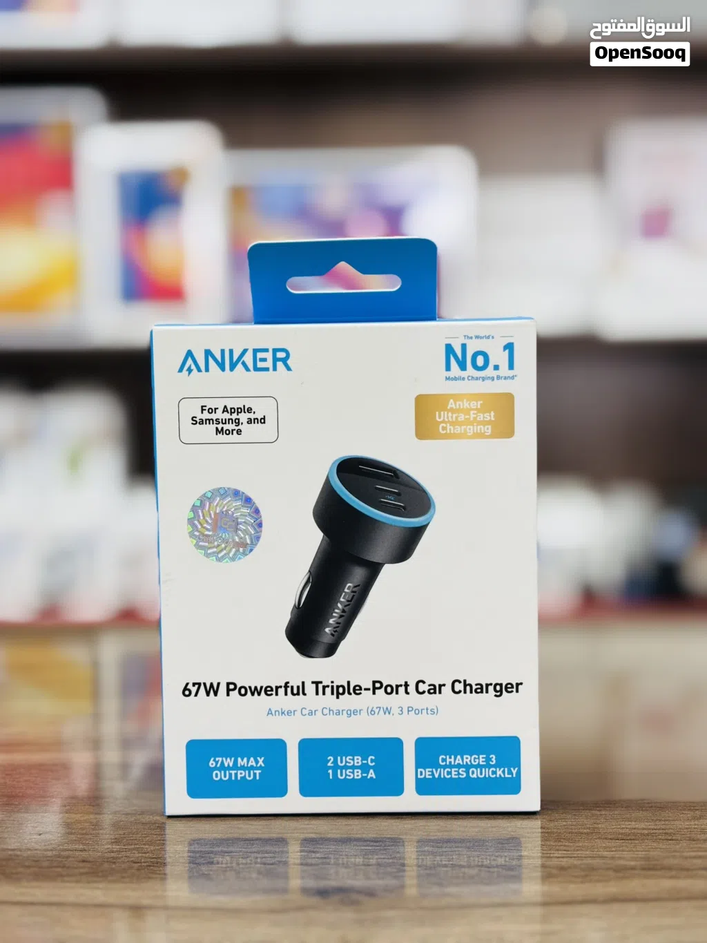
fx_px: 1416
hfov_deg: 28.0
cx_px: 354
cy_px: 472
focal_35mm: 52
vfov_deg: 36.8
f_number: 1.6
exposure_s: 1/100
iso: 50
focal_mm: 5.96
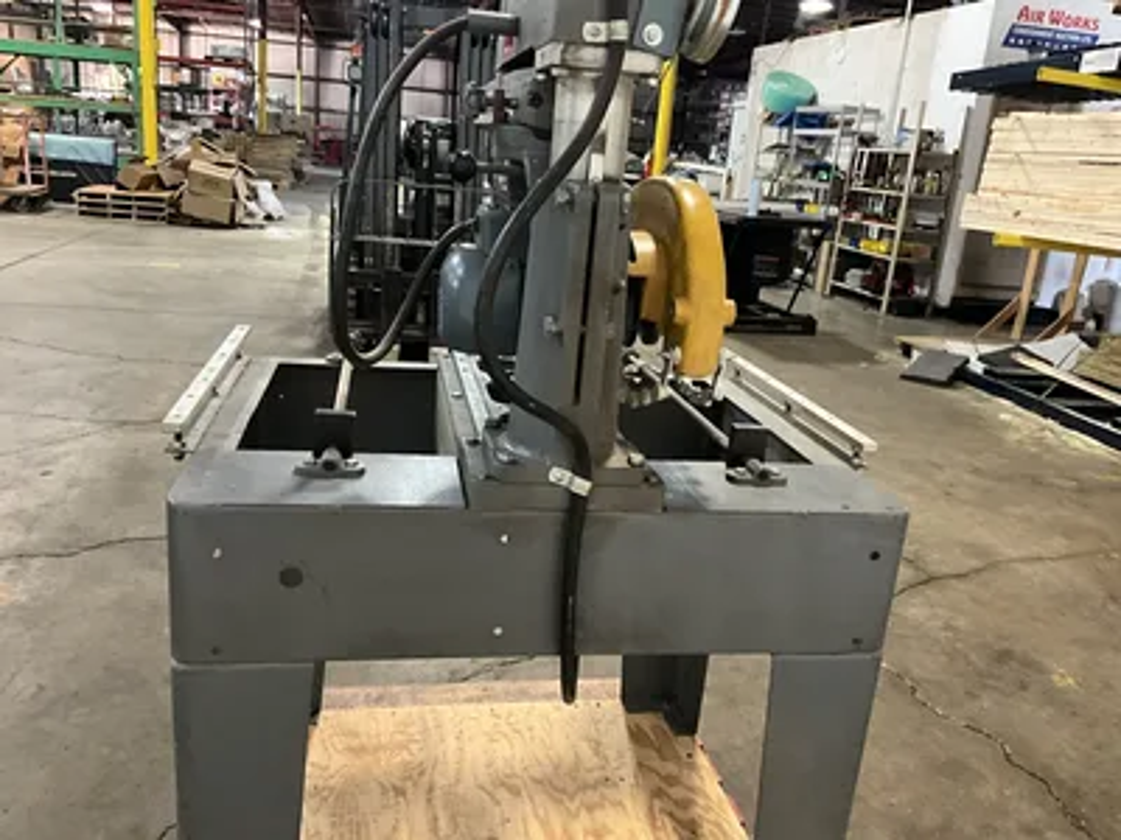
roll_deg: -4.8
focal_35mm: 29
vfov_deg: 48.2
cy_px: 420
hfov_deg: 61.7
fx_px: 939
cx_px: 560
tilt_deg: -17.5
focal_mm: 3
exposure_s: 1/30
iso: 320
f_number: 1.8
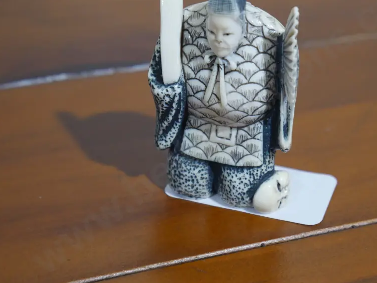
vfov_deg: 16.1
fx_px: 1002
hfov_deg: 21.2
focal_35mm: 92
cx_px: 242
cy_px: 114
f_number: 5.4
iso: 1000
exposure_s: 1/80
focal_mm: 34
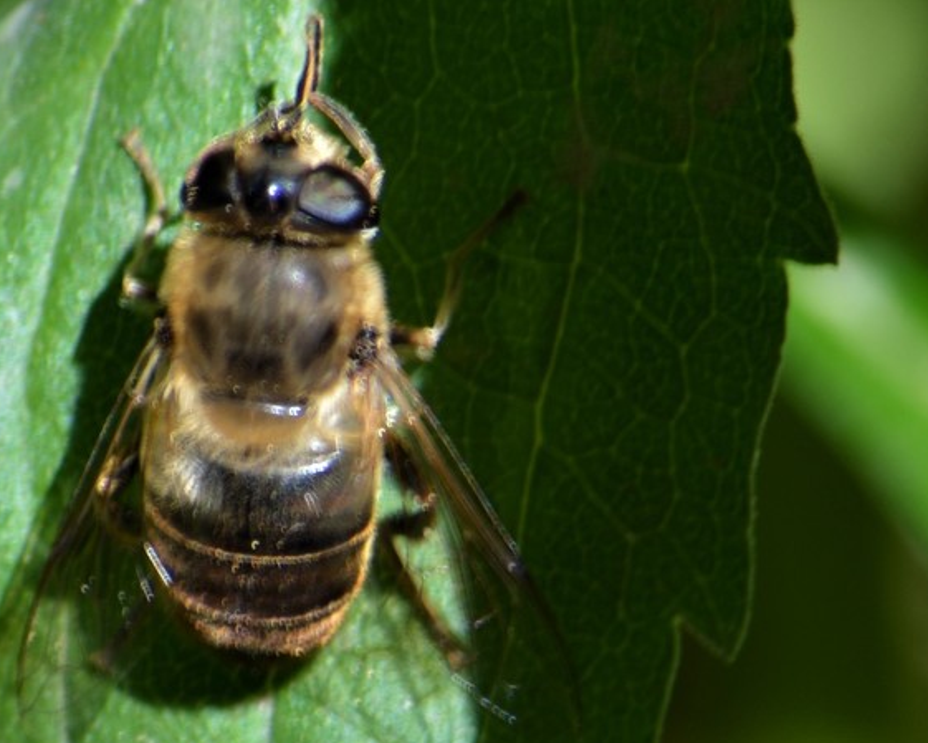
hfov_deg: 2.7
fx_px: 19861
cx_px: 318
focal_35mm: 723
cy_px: 422
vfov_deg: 2.1
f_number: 8
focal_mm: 300
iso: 110
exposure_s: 1/125
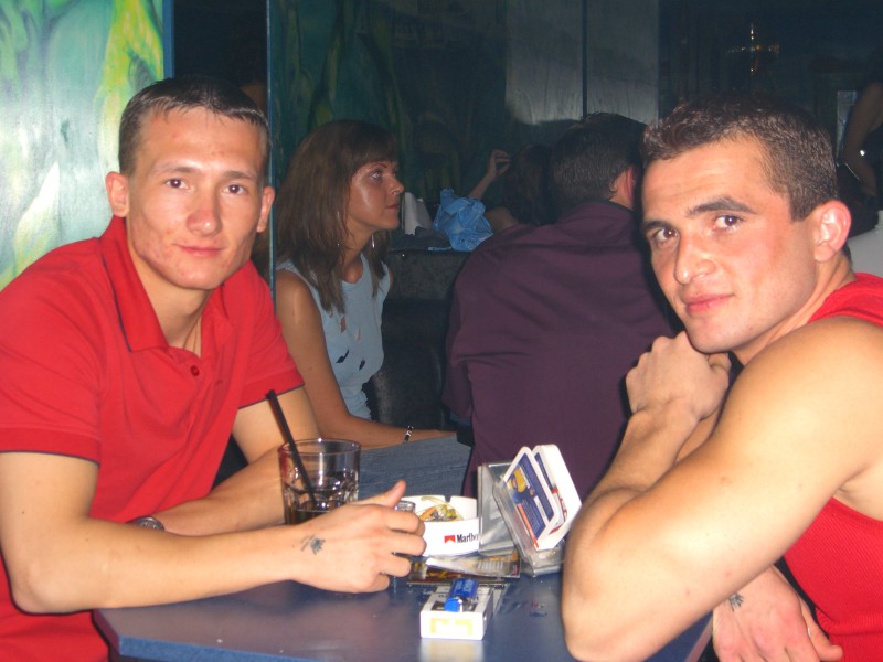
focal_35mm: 57
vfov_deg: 25.7
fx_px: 1454
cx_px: 442
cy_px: 331
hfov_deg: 33.8
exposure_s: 1/60
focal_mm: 11.8
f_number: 3.6
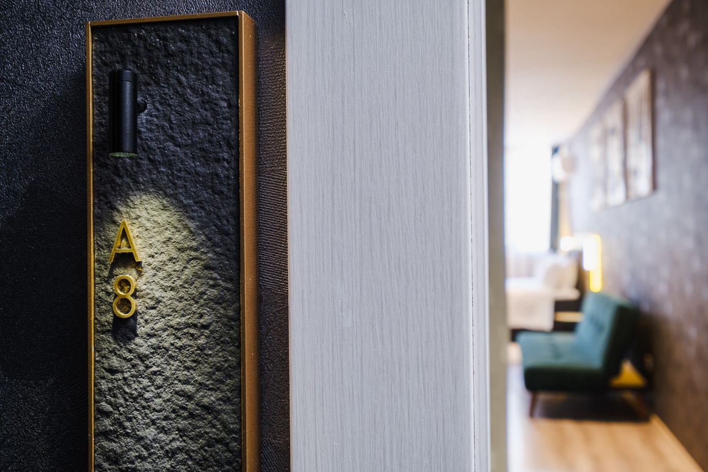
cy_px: 236
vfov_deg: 36.9
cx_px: 354
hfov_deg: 53.1
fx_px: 708
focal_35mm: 36
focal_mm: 24
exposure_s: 1/8
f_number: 4
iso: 320
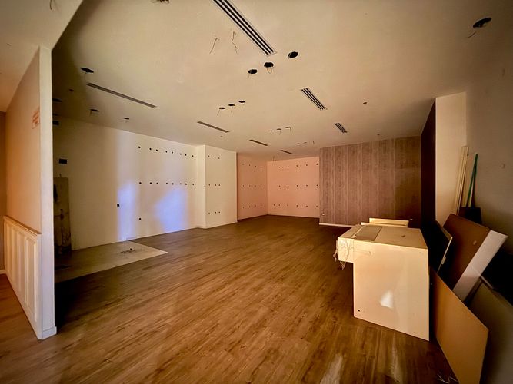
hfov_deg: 102.1
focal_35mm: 14
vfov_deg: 85.7
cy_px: 192
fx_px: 207
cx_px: 256
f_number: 2.2
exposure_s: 1/7
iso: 800
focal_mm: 2.22
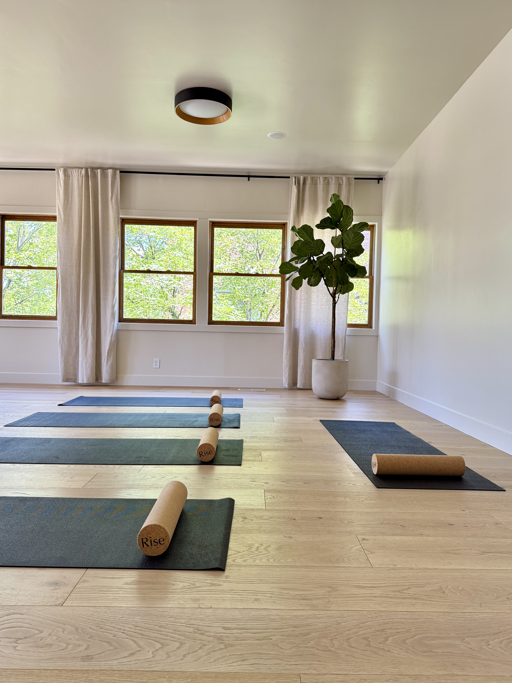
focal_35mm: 24
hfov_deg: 56.8
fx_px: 473
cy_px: 342
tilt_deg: +0.7
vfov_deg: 71.6
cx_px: 256
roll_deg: -1.4
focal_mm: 6.76
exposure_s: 1/149
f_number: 1.78
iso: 200
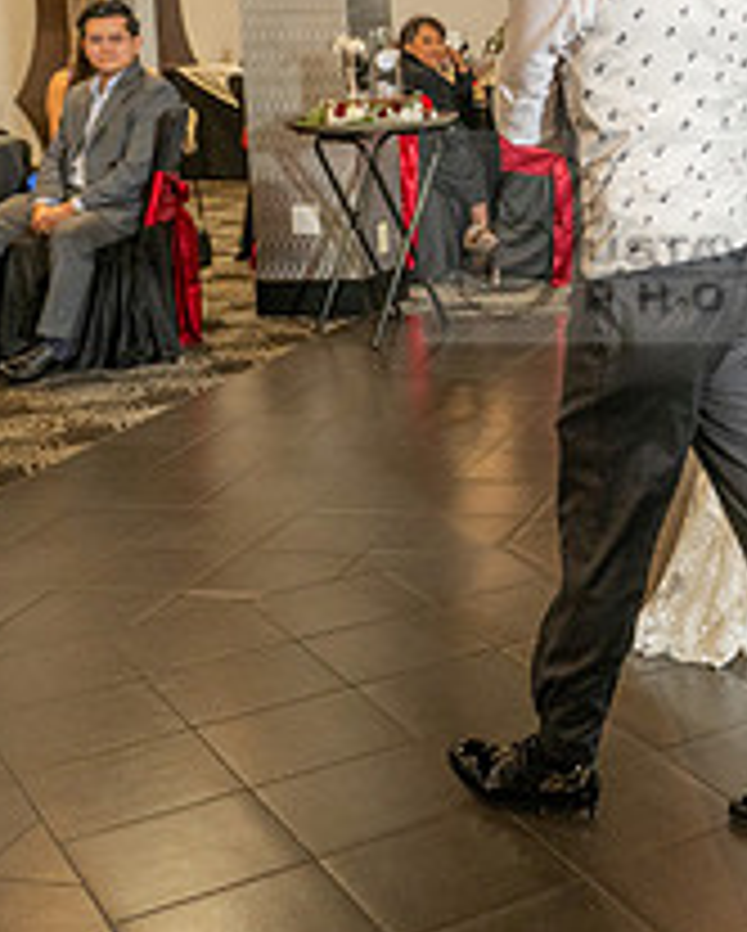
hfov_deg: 22.9
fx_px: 1738
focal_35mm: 63
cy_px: 236
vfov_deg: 29.5
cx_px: 810
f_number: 4.5
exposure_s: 1/125
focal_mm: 24
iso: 800
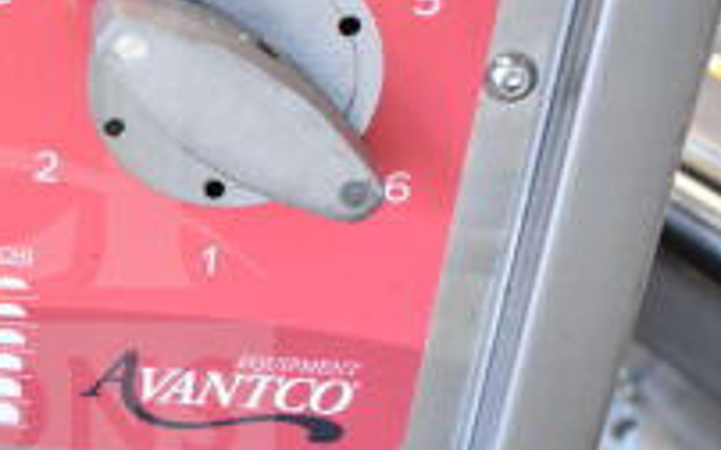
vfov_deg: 15.7
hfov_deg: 23.0
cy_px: 209
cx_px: -128
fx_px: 1630
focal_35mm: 83
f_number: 3.5
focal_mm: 18
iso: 1600
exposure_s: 1/50
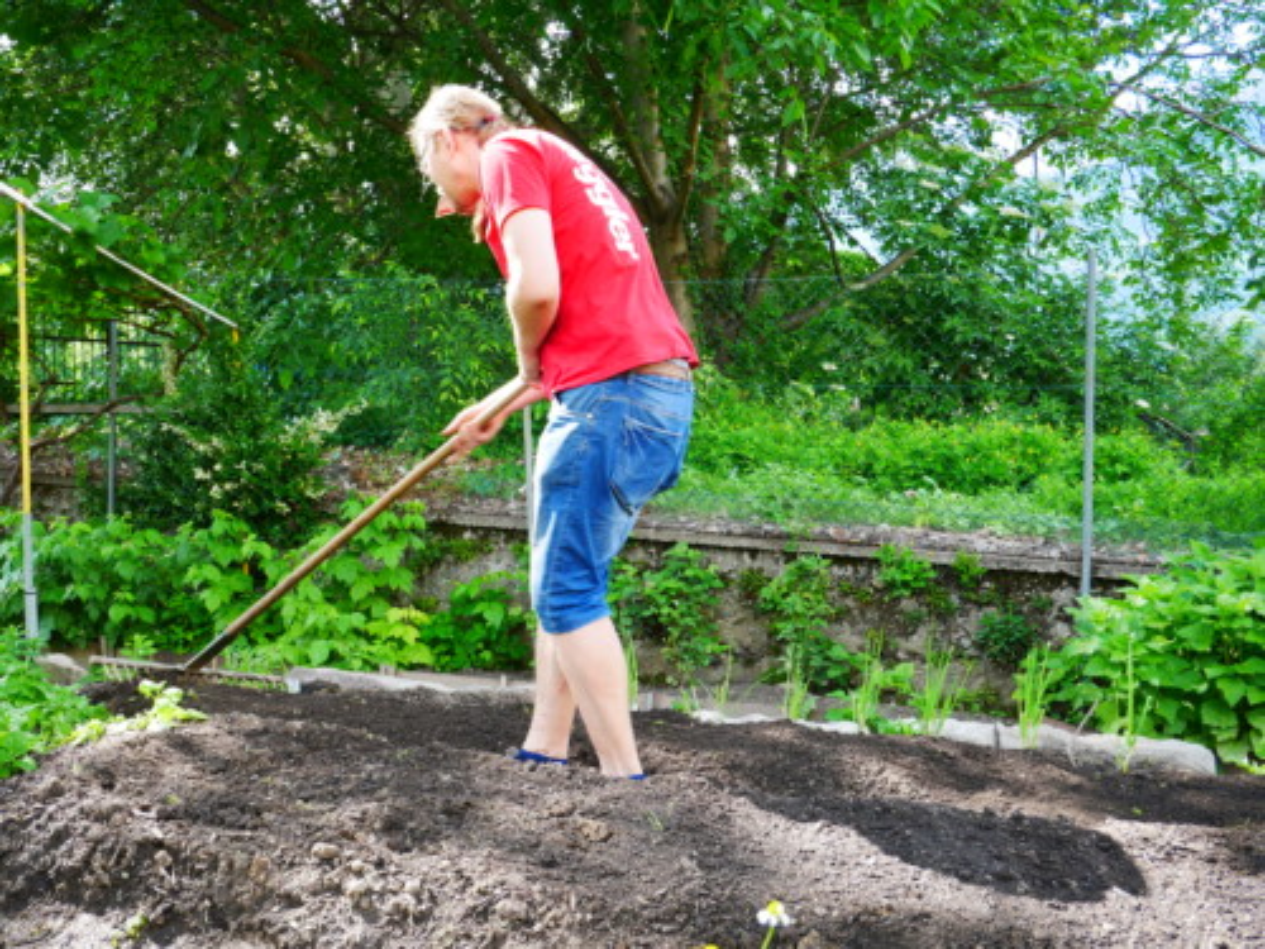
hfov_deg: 54.0
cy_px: 474
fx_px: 1242
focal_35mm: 34
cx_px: 632
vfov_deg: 41.8
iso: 200
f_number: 5.6
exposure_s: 1/80
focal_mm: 17
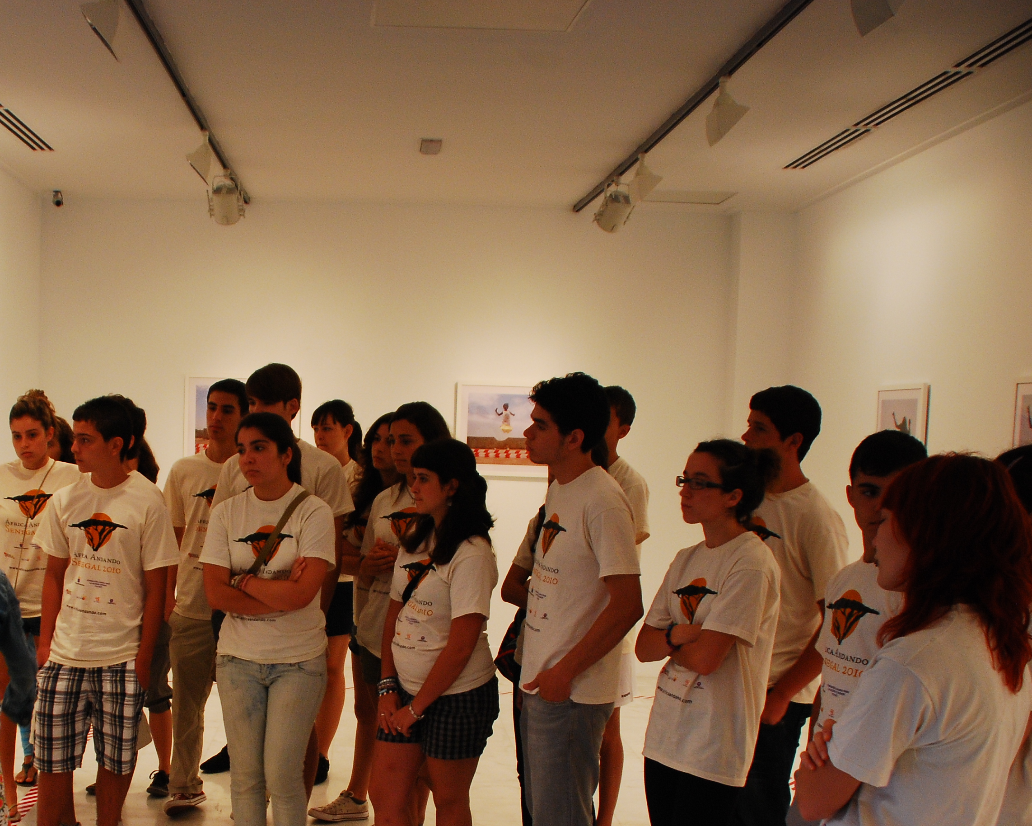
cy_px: 557
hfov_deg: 41.9
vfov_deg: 34.5
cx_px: 290
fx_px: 1313
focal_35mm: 43
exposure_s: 1/50
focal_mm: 18
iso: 400
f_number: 3.5
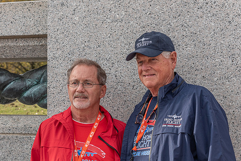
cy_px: 98
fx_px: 600
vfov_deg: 15.3
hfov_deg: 22.7
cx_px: 89
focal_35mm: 90
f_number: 6.3
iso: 500
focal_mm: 66
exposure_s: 1/640
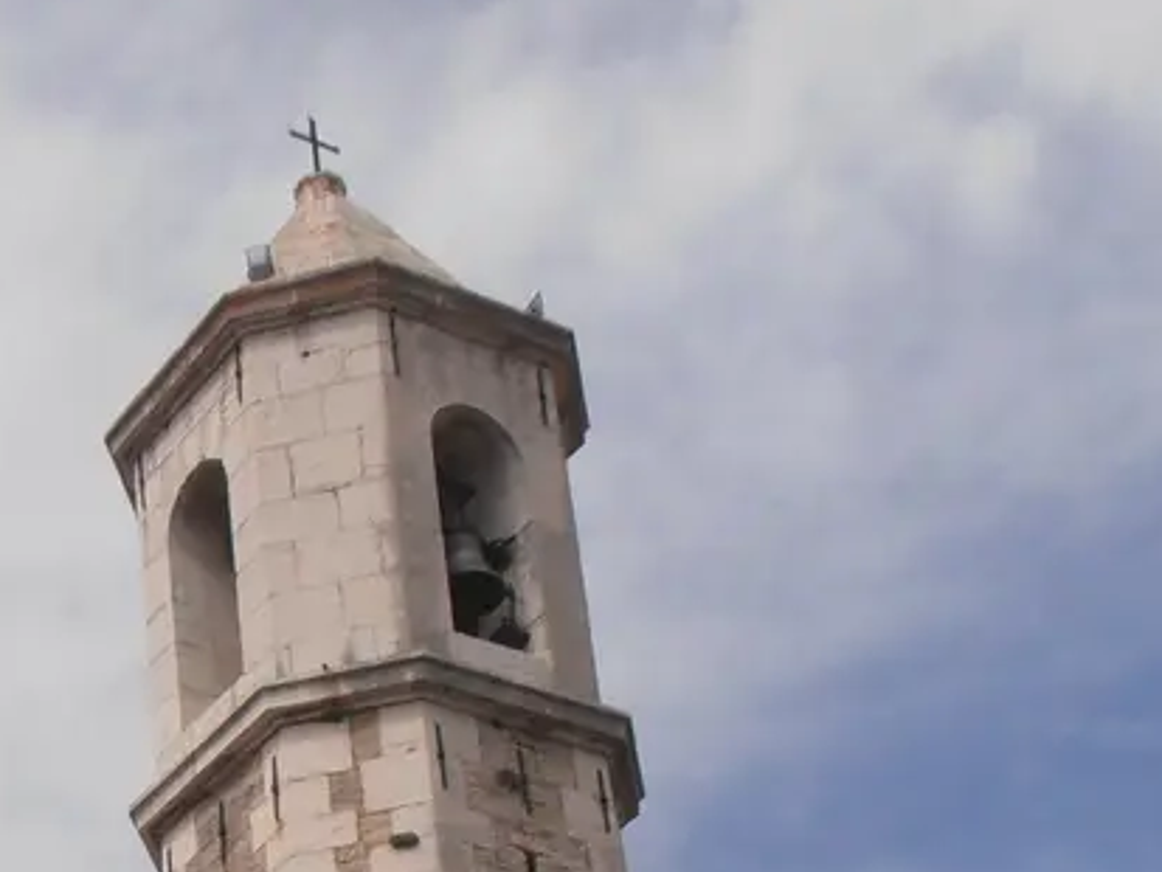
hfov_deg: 20.4
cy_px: 1325
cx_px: 17
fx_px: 3123
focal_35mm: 93
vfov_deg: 14.7
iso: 80
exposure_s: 1/320
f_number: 8.8
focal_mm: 5.25
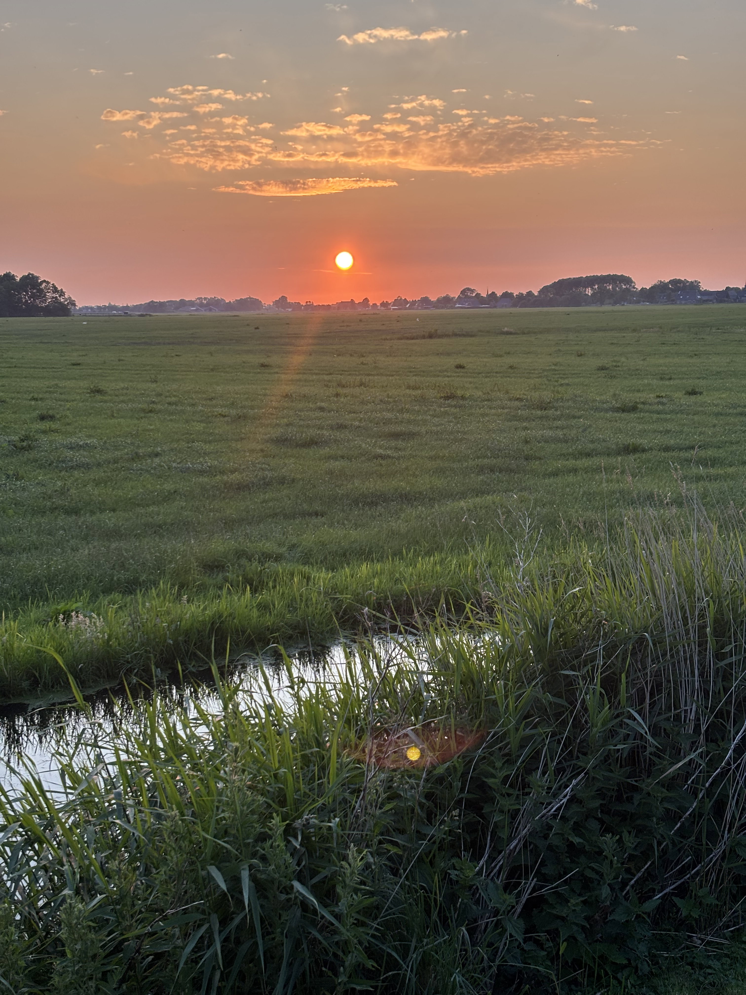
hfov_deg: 28.0
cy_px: 498
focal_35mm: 52
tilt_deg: -7.8
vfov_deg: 36.8
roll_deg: +0.5
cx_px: 373
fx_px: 1494
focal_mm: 5.96
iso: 32
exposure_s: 1/468
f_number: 1.6
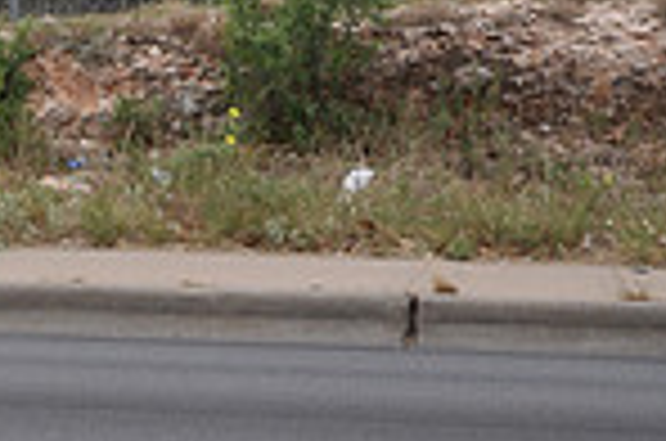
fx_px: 4891
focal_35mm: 265
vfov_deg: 5.1
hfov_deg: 7.5
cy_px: -20
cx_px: -594
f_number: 8
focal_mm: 45
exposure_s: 1/250
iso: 200
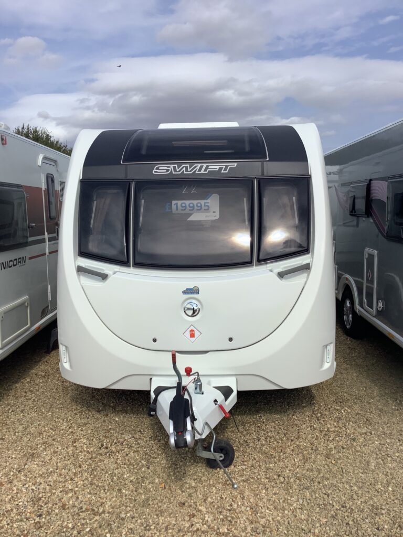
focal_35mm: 31
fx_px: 481
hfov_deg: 45.4
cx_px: 202
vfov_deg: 58.4
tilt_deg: -8.2
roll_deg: +0.9
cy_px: 268
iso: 25
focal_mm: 3.3
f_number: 2.4
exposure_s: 1/2398
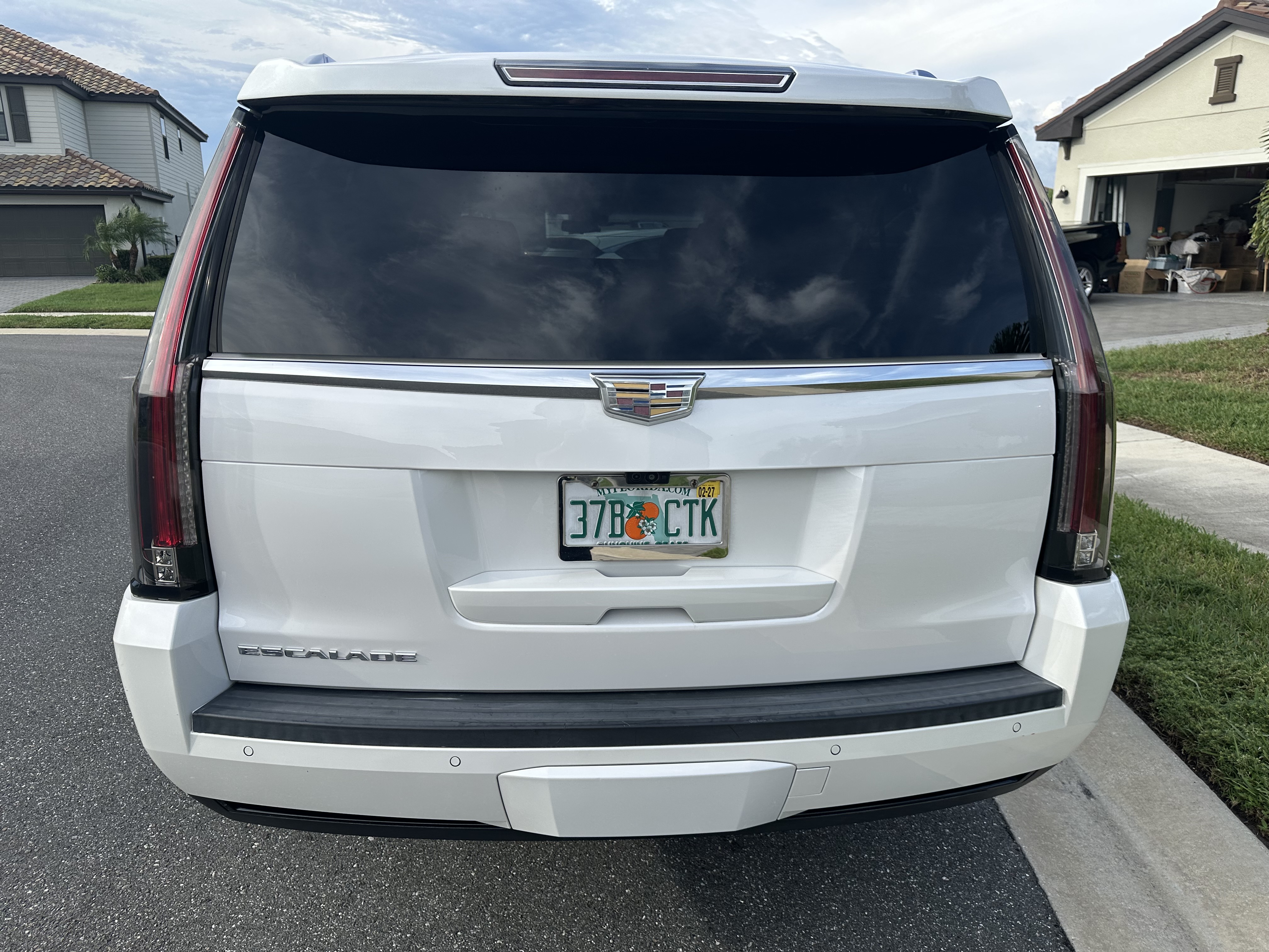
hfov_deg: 71.6
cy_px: 476
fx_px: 880
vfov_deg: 56.8
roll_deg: +0.0
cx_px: 634
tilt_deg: -14.3
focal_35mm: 24
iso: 80
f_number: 1.78
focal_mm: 6.86
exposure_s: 1/1812
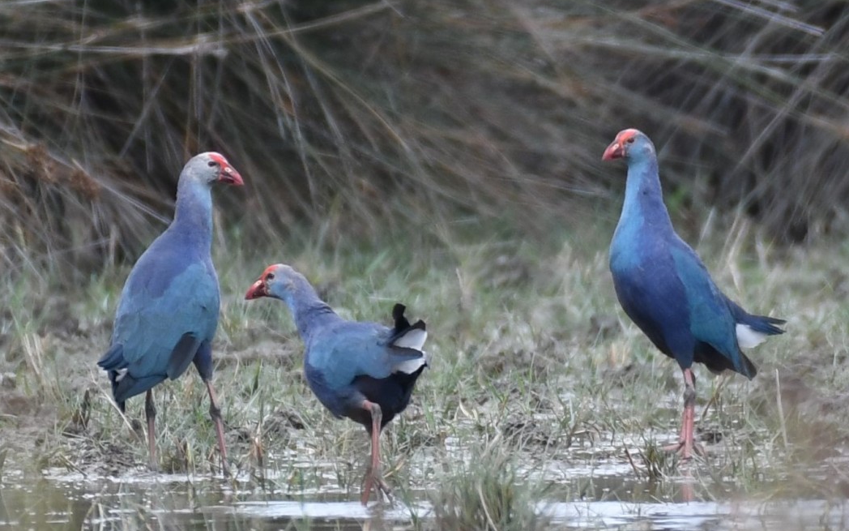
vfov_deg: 1.7
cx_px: 424
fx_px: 17724
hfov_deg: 2.7
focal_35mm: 766
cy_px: 280
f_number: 5.6
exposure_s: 1/500
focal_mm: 500
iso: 400
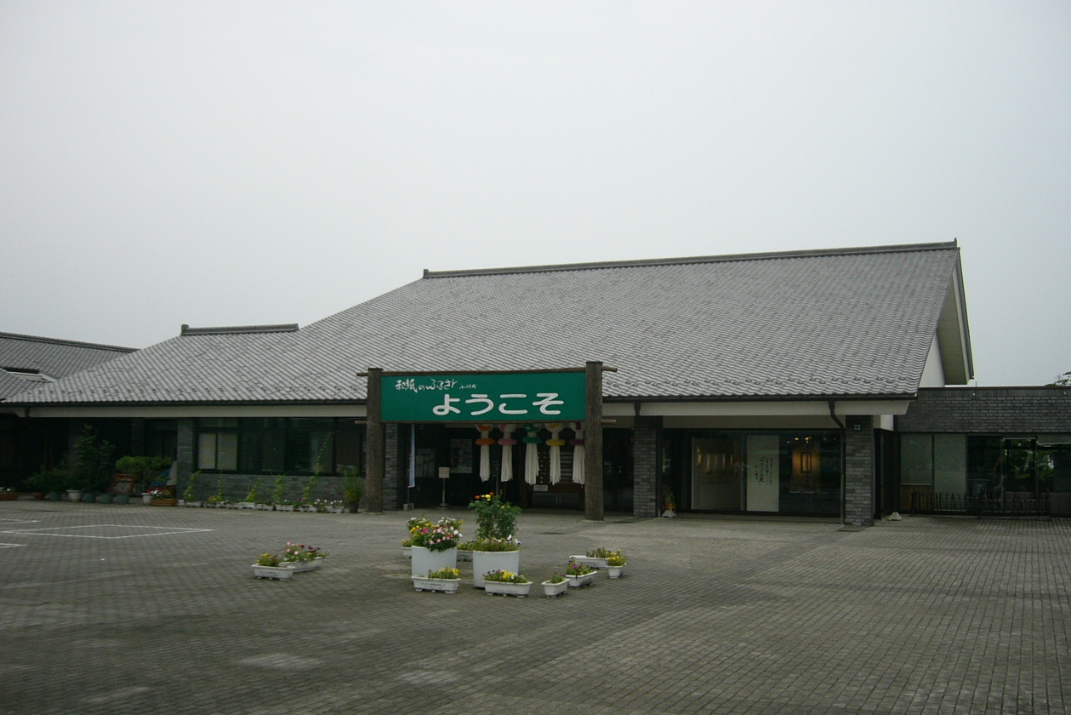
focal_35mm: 37
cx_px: 543
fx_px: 1101
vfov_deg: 35.9
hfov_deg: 51.9
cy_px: 394
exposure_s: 1/400
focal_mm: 5.8
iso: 50
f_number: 2.8
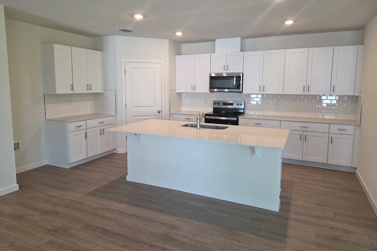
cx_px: 188
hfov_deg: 73.7
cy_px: 112
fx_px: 251
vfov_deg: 53.0
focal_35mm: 24
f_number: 1.8
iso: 160
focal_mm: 5.4
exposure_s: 1/120
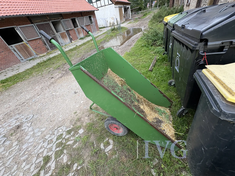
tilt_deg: -33.8
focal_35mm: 14
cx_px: 118
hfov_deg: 102.1
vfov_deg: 85.7
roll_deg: +15.1
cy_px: 88
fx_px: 95
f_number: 2.2
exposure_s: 1/194
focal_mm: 2.22
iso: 40
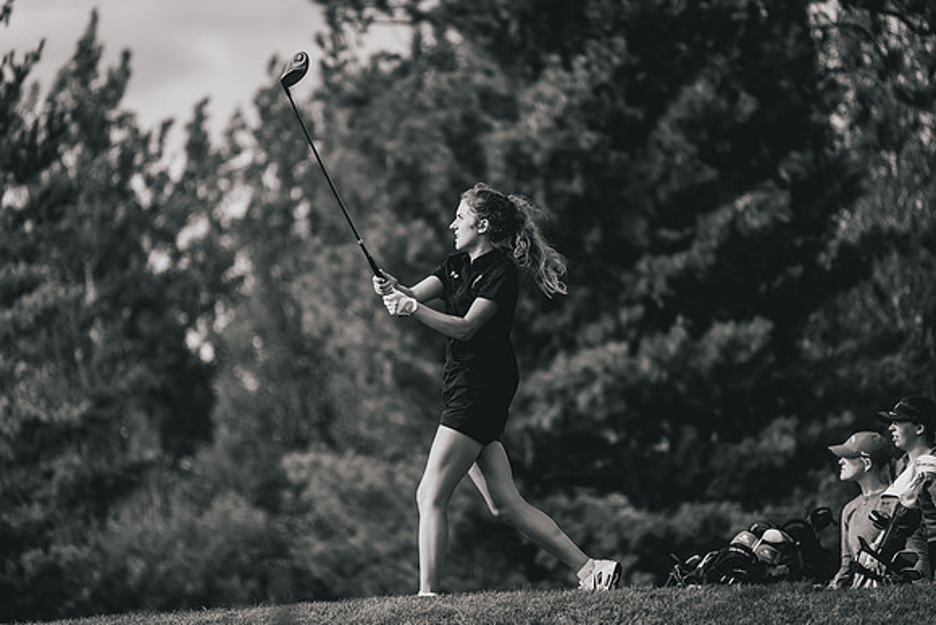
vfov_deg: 3.4
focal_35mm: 400
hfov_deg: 5.2
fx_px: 10402
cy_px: 312
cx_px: 468
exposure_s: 1/1250
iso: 400
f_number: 6.3
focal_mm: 400
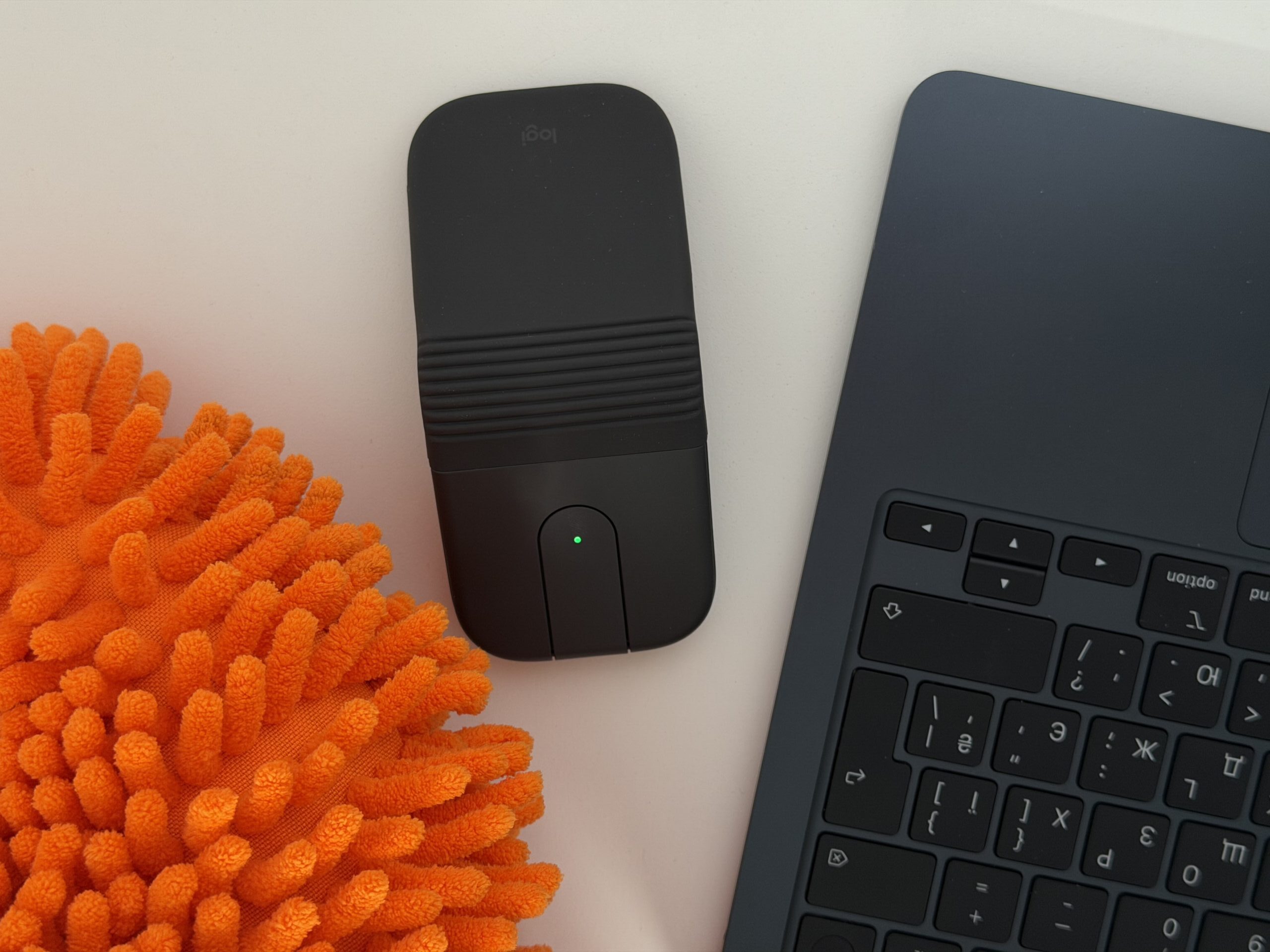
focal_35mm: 48
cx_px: 635
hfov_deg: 39.7
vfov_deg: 30.3
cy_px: 476
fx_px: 1761
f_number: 1.78
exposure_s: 1/122
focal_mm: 6.76
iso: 50
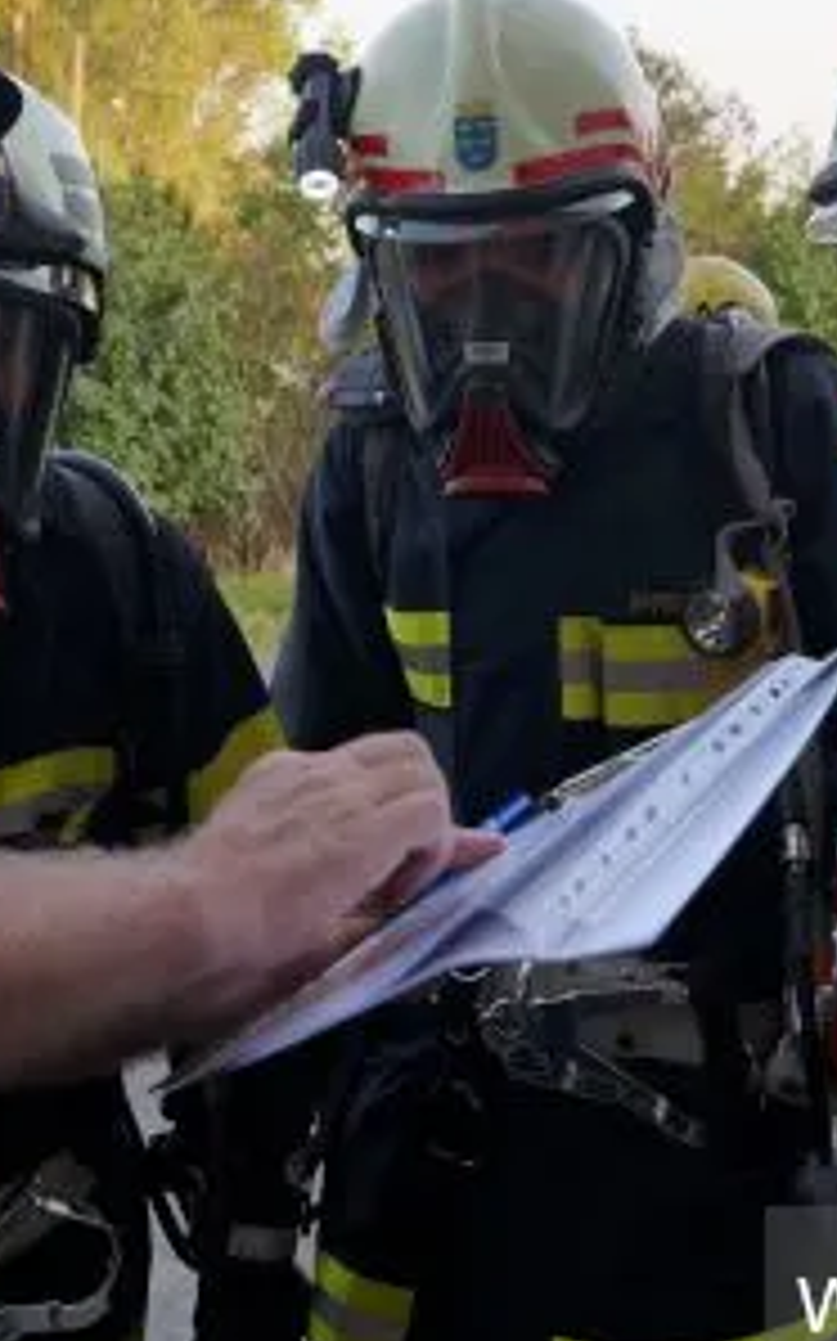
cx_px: 387
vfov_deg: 33.7
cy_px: 428
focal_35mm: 60
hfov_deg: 21.6
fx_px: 2192
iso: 100
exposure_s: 1/100
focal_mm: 18
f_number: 4.5
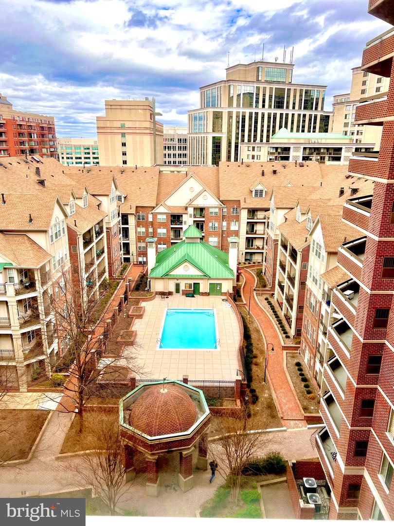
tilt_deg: -17.1
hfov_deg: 53.1
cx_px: 197
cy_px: 263
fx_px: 395
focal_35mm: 26
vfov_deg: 67.3
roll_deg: -0.3
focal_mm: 5.7
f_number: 1.5
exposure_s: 1/1972
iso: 50
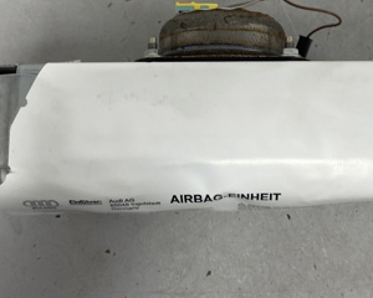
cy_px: 36
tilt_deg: -80.5
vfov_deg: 28.2
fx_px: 574
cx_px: 234
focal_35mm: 52
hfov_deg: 35.8
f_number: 1.6
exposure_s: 1/100
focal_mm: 5.1
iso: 80
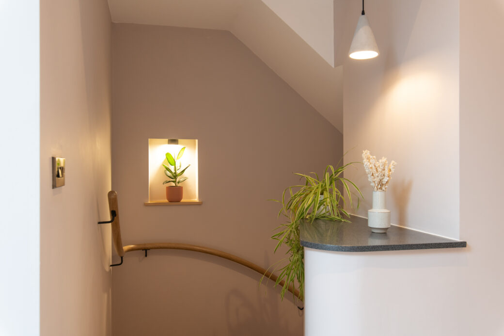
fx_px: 420
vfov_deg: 43.6
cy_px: 168
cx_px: 252
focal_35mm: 30
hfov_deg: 61.9
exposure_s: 1/4
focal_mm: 30
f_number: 8
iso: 320
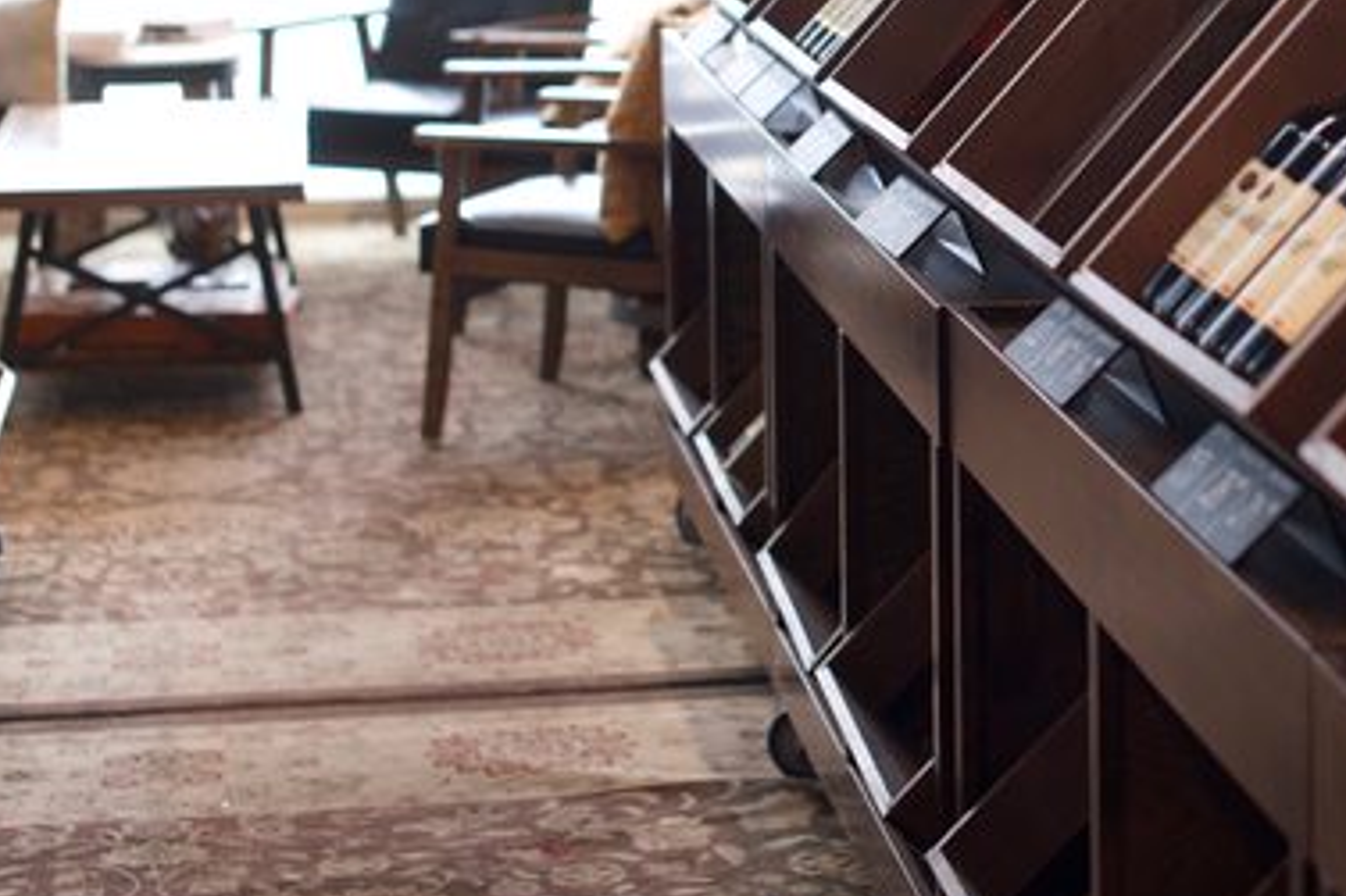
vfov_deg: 12.8
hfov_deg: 19.0
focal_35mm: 106
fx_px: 3961
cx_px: 1164
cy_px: 71
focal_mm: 50
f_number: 2.8
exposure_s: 1/125
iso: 720
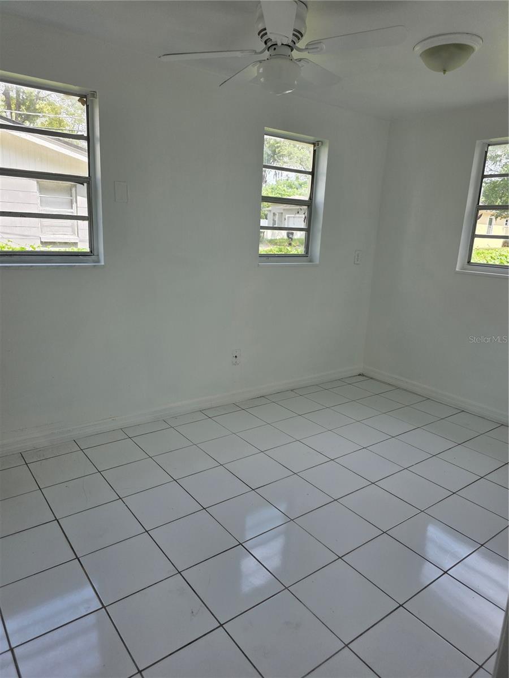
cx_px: 254
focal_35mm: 23
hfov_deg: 58.9
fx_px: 451
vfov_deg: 73.9
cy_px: 339
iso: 40
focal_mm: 6.3
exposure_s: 1/359
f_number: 1.7
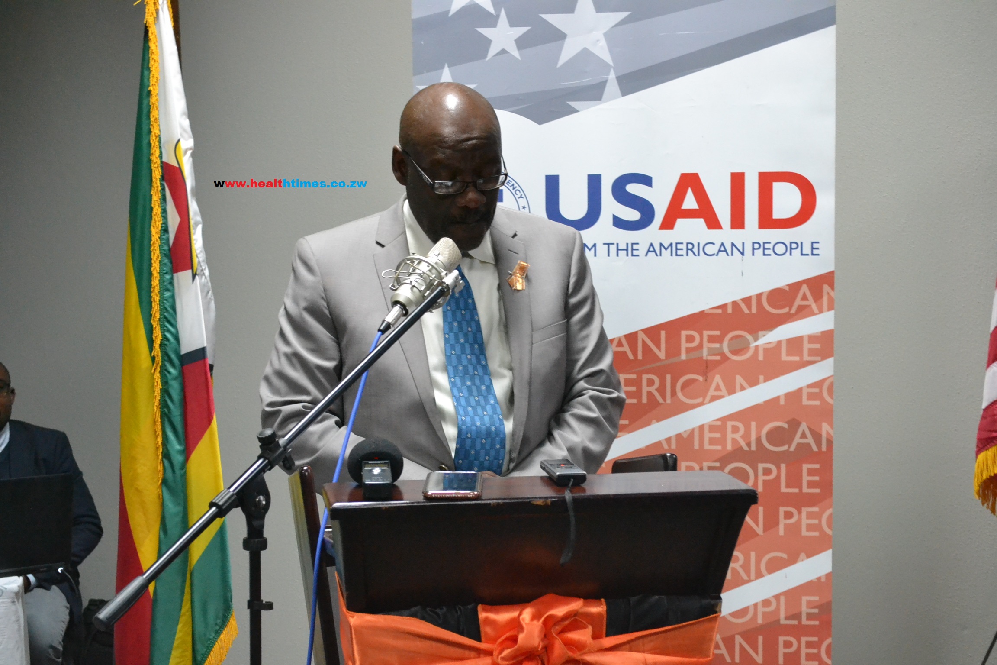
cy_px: 332
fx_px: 1662
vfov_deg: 22.6
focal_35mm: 60
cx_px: 498
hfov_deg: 33.4
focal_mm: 40
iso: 3200
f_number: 5.3
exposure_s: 1/30
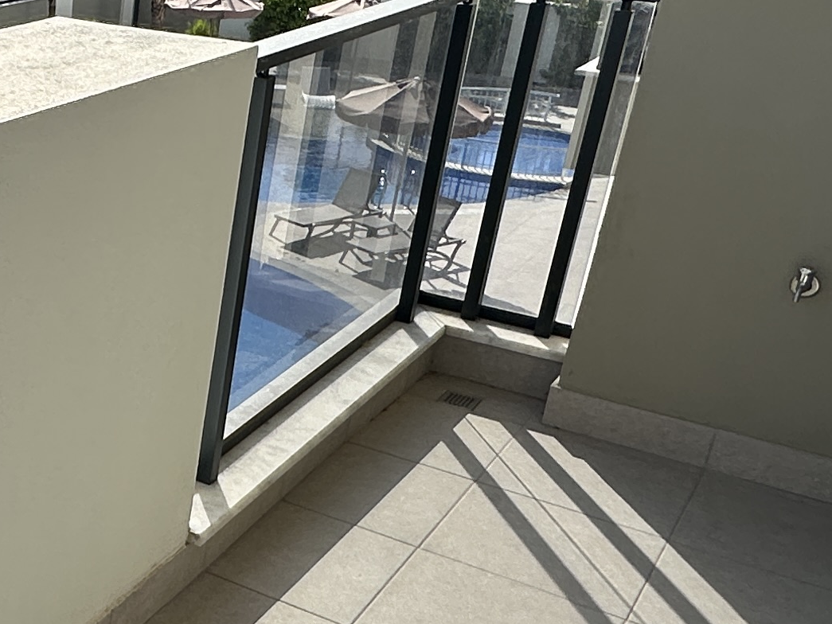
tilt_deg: -24.1
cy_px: 371
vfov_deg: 27.0
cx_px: -176
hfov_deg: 30.1
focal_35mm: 54
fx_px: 1298
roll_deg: -1.0
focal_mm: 2.22
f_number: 2.2
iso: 50
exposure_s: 1/1072
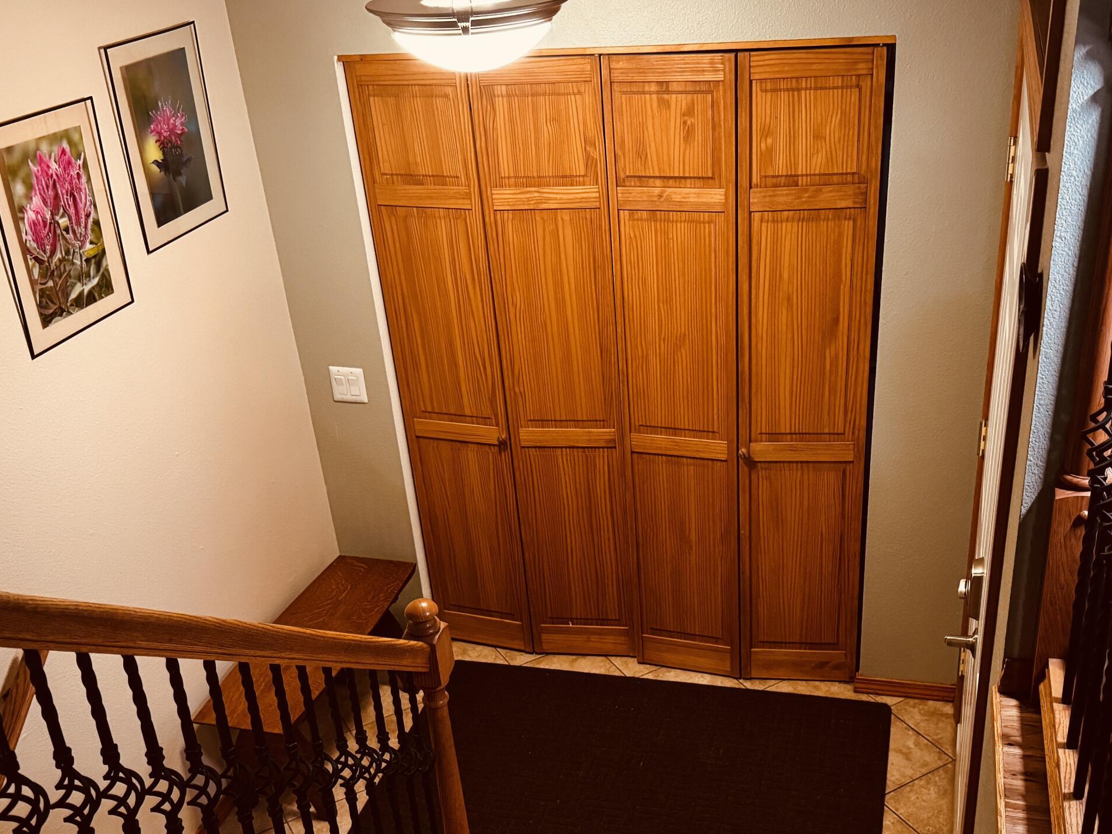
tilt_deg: -29.7
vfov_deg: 37.5
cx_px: 606
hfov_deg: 48.9
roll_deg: +4.8
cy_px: 511
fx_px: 1221
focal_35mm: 38
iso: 800
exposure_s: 1/60
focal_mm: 6.76
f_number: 1.78
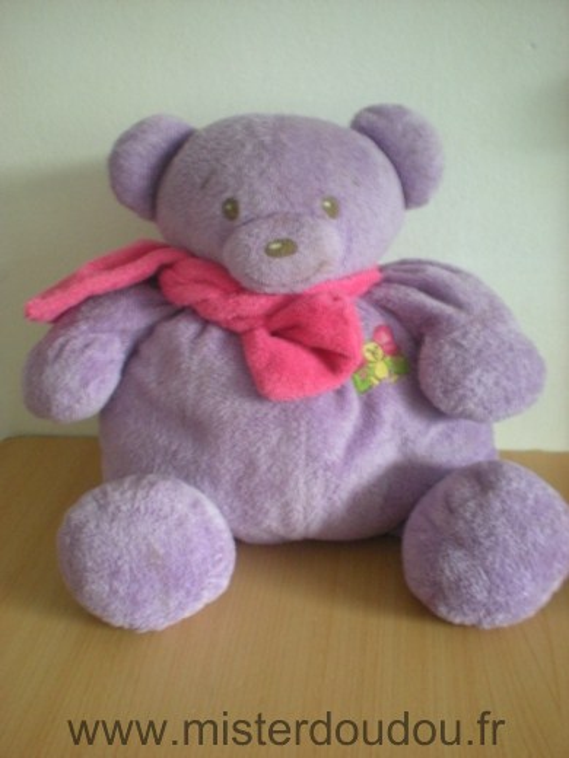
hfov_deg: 37.7
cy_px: 379
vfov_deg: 49.0
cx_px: 284
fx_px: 833
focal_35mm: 38
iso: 421
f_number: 3.1
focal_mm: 6.3
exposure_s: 1/8
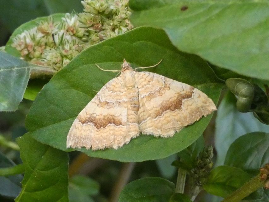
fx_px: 1244
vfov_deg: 9.3
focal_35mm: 160
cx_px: 134
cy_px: 101
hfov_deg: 12.3
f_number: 5.4
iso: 1250
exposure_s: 1/80
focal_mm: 28.8
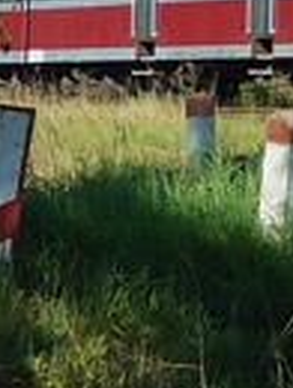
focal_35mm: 522
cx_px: 227
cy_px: 60
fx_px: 5872
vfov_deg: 3.8
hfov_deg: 2.9
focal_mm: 14
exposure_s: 1/500
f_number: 4
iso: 100
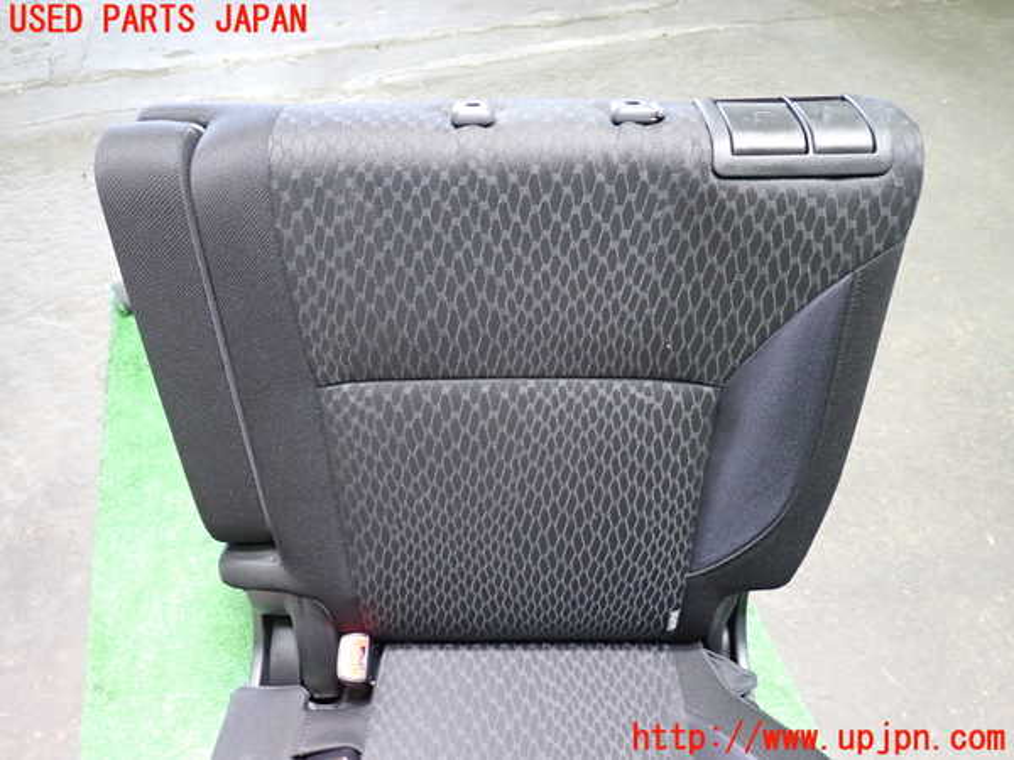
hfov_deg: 69.4
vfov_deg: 54.9
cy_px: 380
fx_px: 732
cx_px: 507
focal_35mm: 25
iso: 500
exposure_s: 1/30
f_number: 2
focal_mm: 4.5
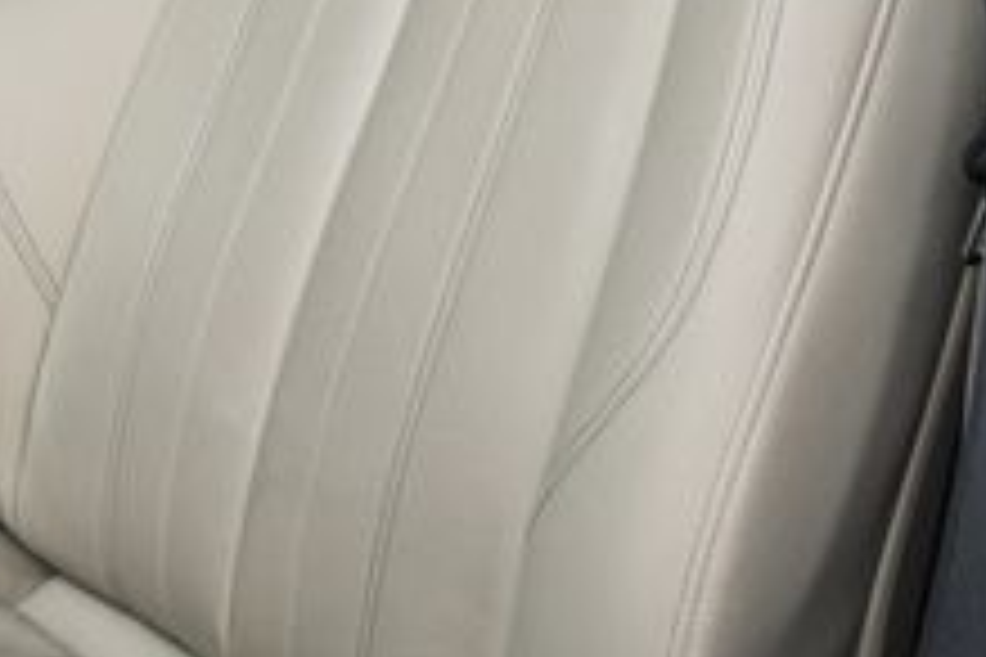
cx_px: -20
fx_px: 2246
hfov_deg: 23.6
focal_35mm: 82
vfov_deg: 15.3
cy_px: -338
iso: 640
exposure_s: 1/100
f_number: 8
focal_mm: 24
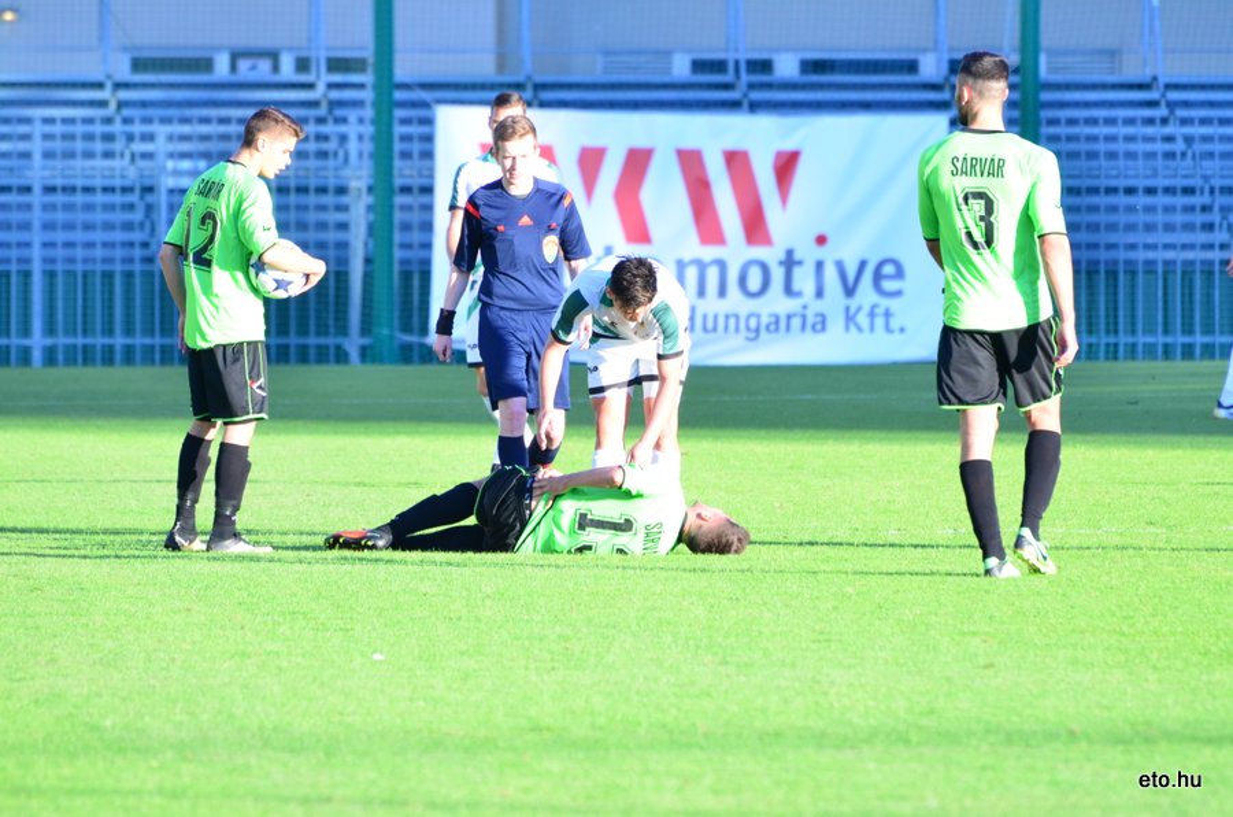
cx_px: 616
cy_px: 408
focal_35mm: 450
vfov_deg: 3.0
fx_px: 15380
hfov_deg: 4.6
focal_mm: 300
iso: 800
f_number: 6.3
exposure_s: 1/320
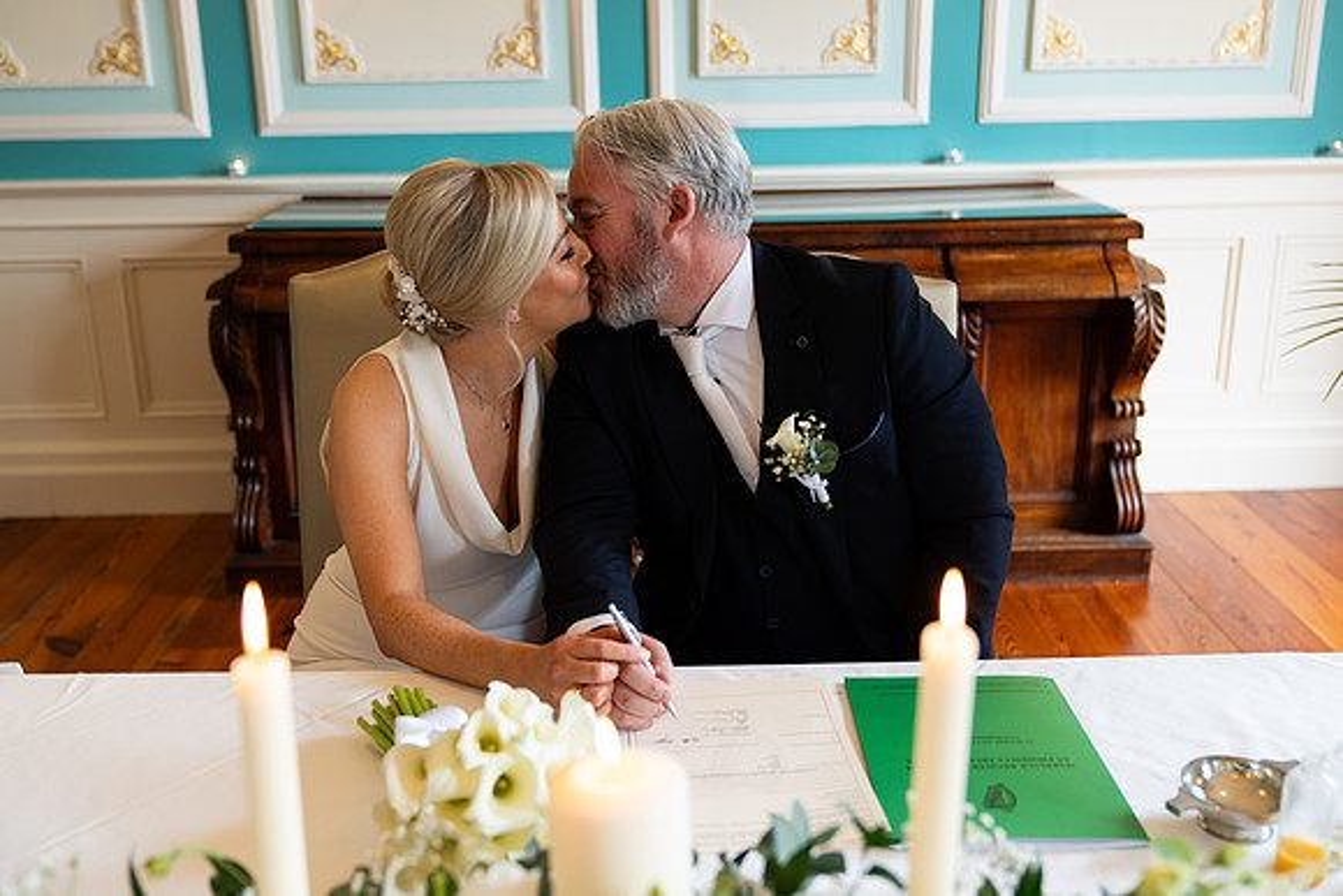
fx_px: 1306
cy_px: 448
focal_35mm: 35
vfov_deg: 37.9
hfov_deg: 54.4
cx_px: 672
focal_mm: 35
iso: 800
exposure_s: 1/160
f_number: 2.8
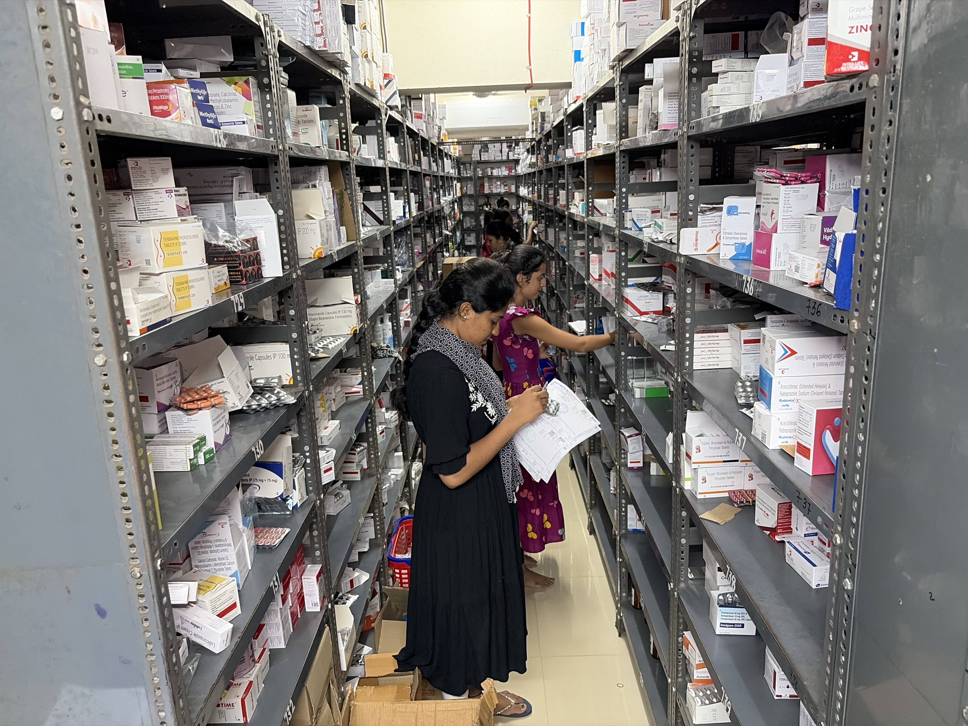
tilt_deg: -13.2
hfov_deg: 67.3
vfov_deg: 53.1
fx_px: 727
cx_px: 484
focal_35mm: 26
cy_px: 363
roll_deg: +3.7
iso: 500
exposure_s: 1/51
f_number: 1.6
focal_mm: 5.96
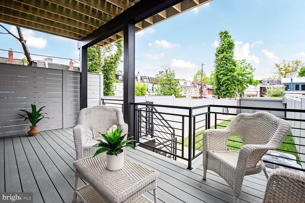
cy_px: 102
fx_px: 136
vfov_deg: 73.7
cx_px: 152
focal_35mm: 16
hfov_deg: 96.7
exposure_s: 1/100
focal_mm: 16
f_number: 8
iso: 400
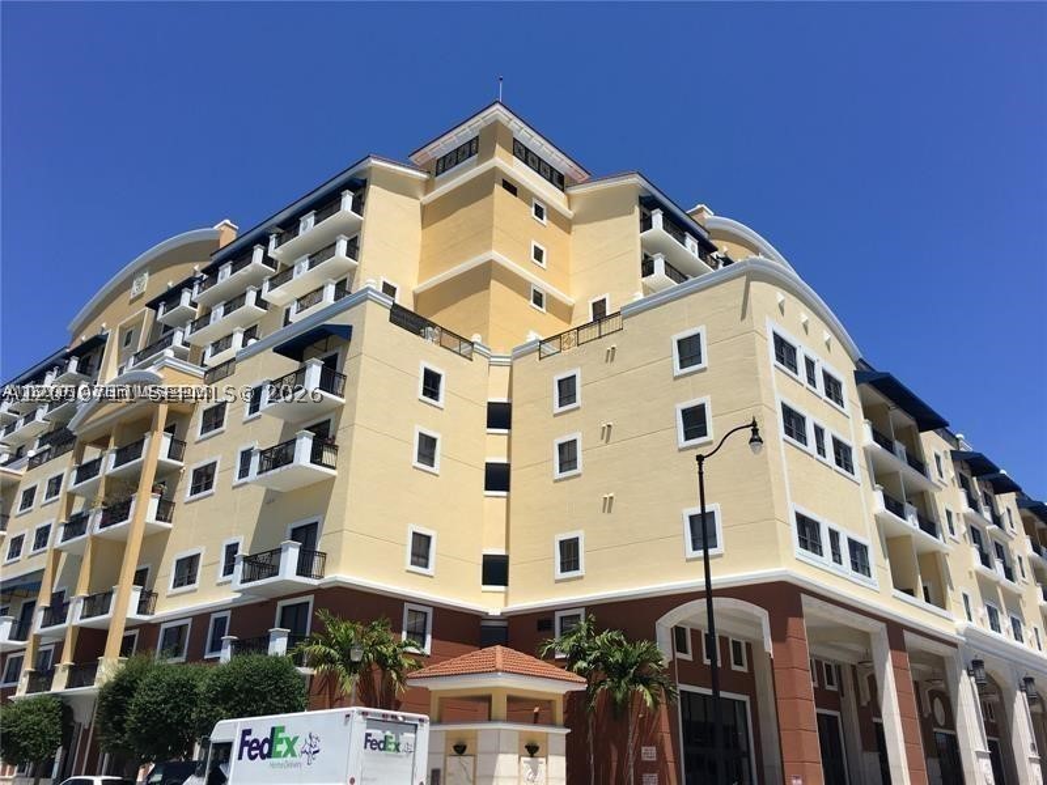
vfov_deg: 48.2
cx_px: 524
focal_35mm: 29
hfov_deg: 61.7
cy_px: 392
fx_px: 877
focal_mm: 4.15
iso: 25
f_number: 2.2
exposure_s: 1/1672
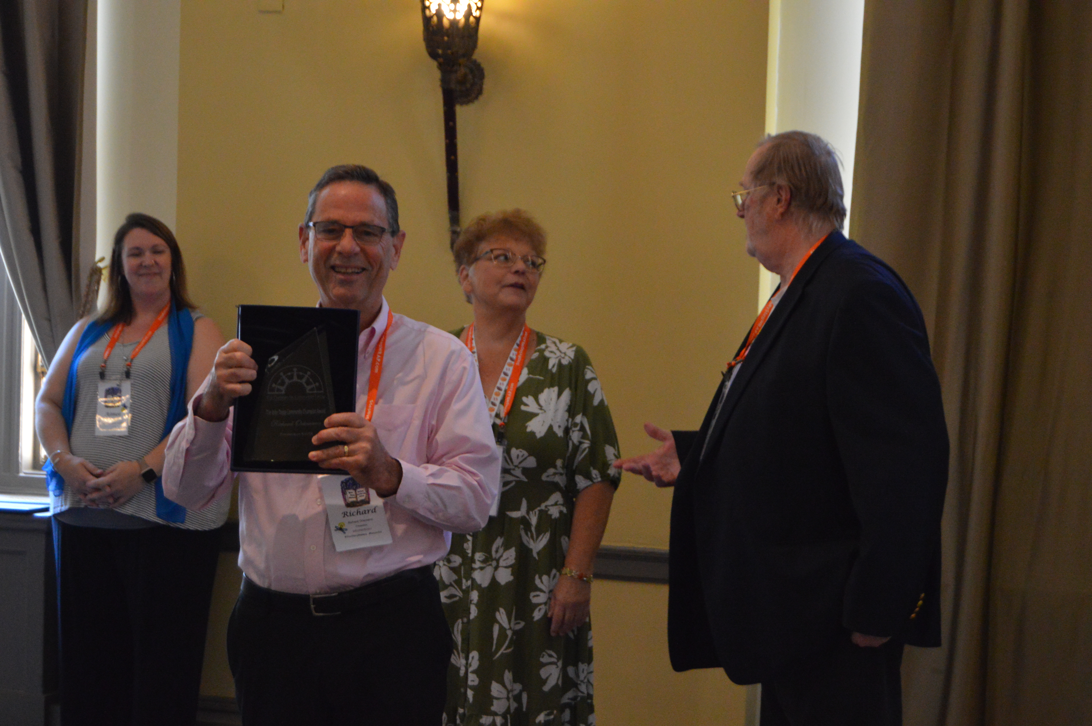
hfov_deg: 27.0
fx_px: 2273
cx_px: 546
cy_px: 363
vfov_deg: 18.1
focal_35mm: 75
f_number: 5.6
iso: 2800
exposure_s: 1/60
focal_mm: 50
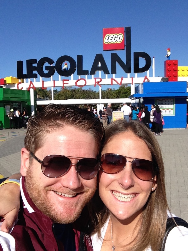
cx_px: 94
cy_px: 126
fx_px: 253
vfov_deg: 52.6
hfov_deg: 40.7
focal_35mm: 35
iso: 32
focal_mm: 2.18
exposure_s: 1/1647
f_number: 2.4
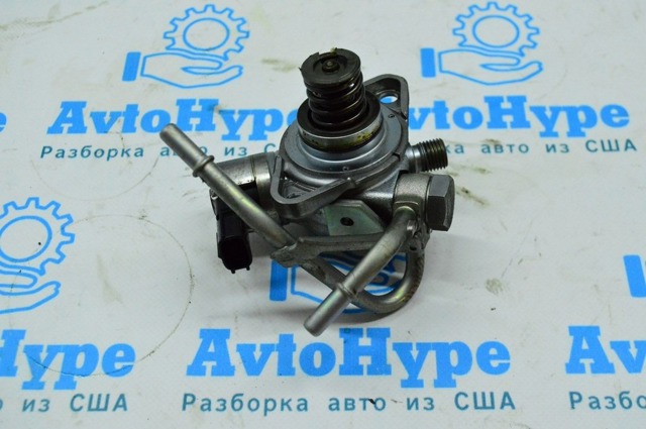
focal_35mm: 48
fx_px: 860
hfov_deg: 41.2
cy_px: 214
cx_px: 323
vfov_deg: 28.0
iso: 6400
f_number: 6.3
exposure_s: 1/640
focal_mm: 32
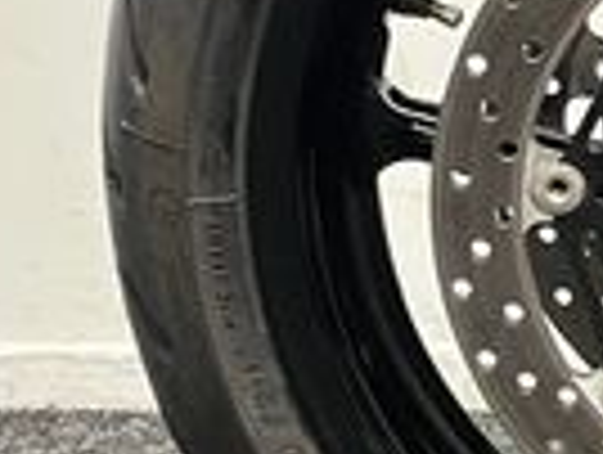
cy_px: 148
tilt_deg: -9.6
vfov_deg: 12.0
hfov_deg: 14.8
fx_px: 2164
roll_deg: -0.6
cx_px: 878
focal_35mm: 124
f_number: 1.6
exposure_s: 1/50
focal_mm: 5.1
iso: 500
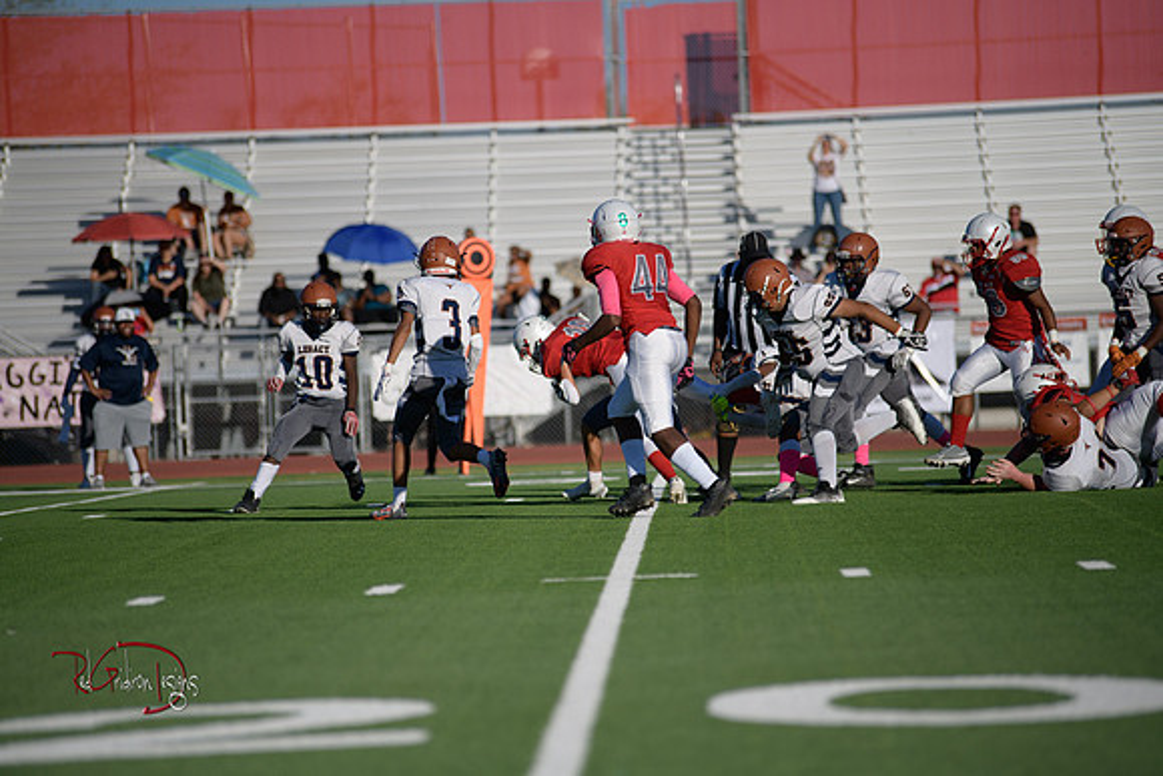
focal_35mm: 200
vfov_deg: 6.9
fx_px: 6462
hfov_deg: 10.3
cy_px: 388
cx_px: 582
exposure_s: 1/5000
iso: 125
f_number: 2.8
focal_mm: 200
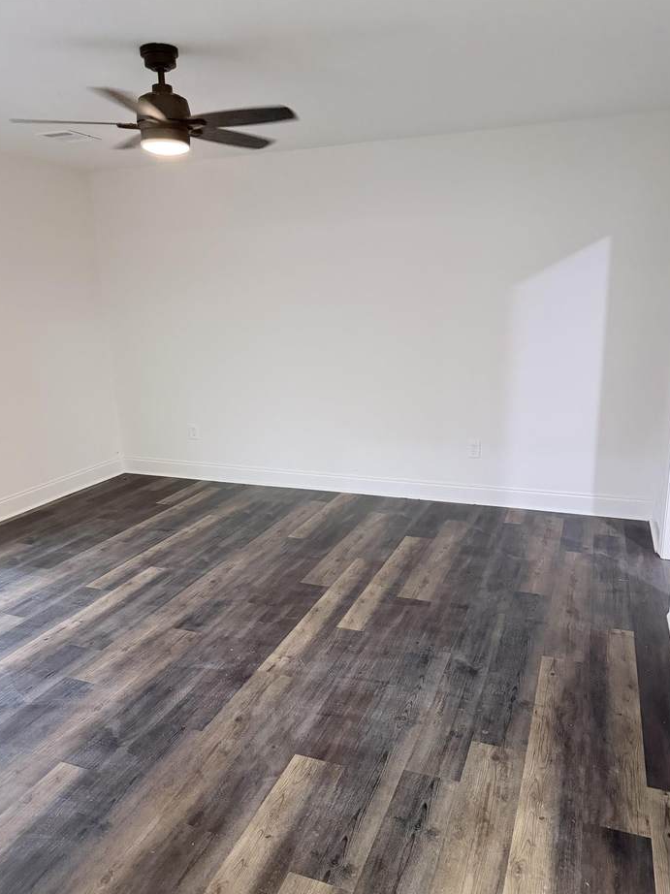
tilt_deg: -13.0
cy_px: 460
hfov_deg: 54.9
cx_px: 335
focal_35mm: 25
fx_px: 645
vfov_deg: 69.4
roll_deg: +1.2
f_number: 1.78
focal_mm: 6.76
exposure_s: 1/60
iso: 500
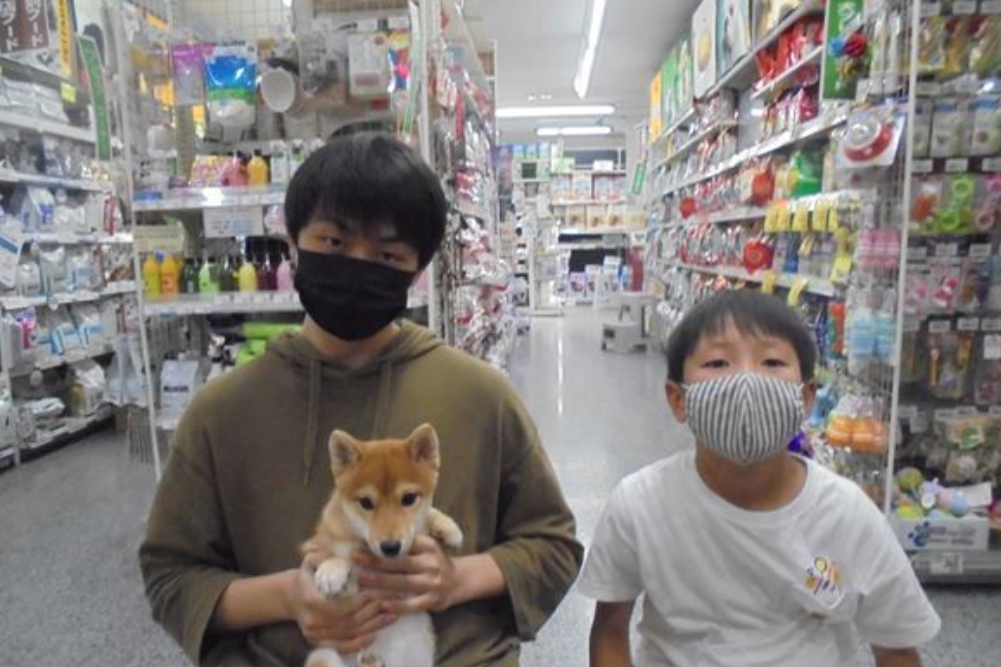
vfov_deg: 46.3
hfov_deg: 65.5
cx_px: 491
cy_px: 377
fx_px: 778
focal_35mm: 28
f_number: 3.5
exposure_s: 1/80
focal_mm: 4.6
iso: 800
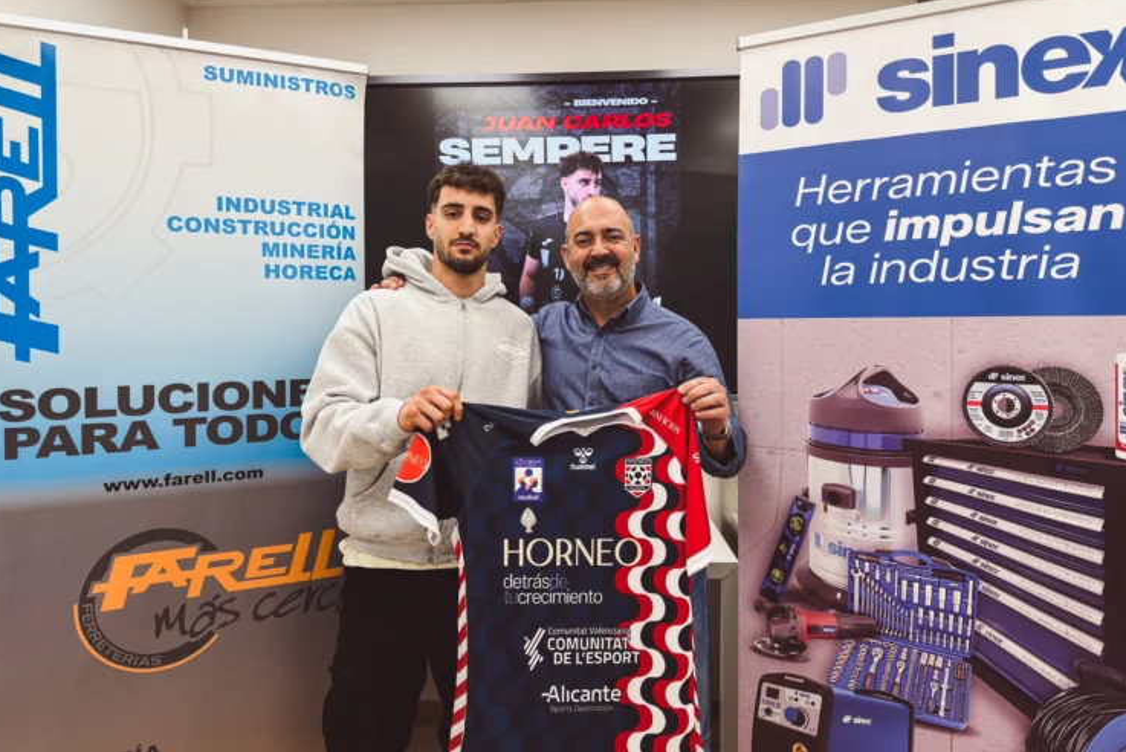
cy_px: 324
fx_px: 813
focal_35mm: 26
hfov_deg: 69.4
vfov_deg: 49.4
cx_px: 567
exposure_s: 1/100
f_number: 1.8
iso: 64
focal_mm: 6.76
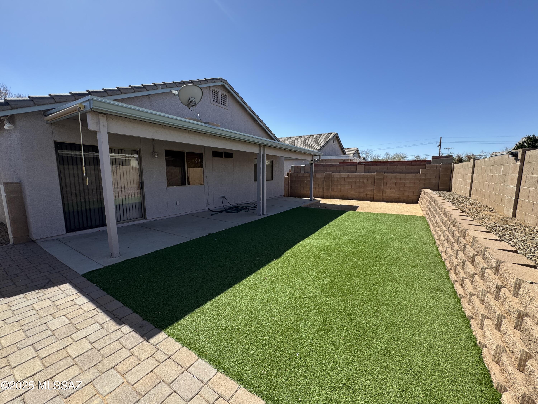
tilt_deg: -8.0
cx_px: 269
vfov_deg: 85.7
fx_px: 218
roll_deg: -0.8
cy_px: 202
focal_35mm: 14
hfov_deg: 102.1
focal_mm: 2.22
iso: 50
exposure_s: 1/858
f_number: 2.2
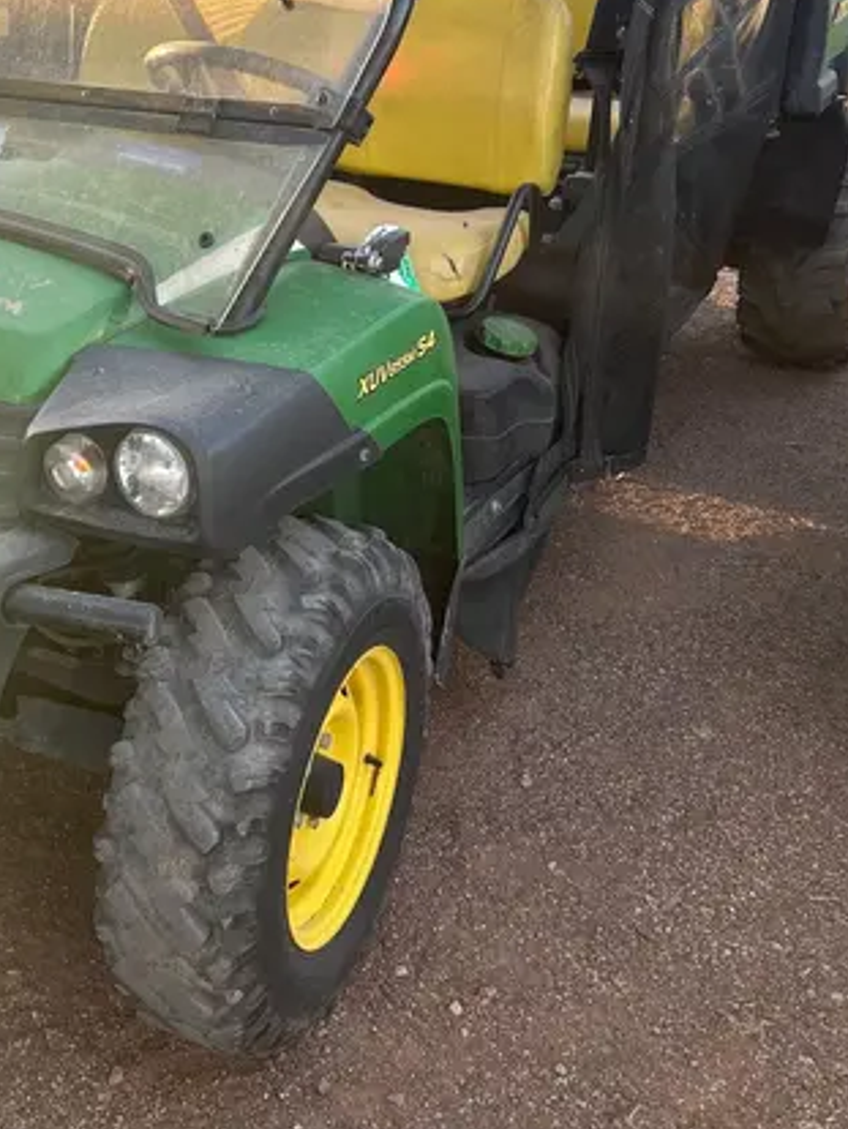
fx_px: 1501
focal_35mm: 46
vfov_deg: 40.5
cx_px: 145
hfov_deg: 30.6
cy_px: 348
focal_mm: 5.7
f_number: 1.5
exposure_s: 1/143
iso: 32
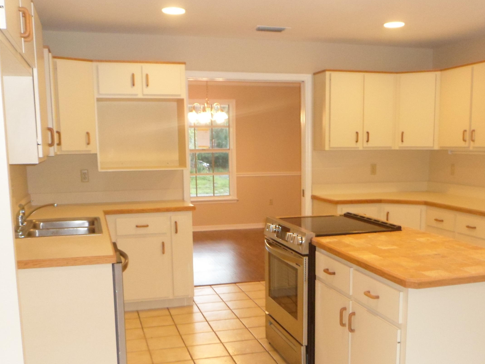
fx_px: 532
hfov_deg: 48.9
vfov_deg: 37.3
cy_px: 246
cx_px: 261
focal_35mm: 38
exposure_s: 1/30
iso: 320
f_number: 3.3
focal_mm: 4.9
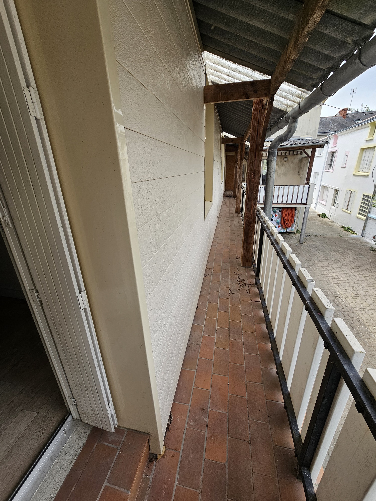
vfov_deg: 106.2
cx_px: 188
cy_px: 250
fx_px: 188
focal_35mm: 13
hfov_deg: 89.9
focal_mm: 2.2
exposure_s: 1/447
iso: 50
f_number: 2.2
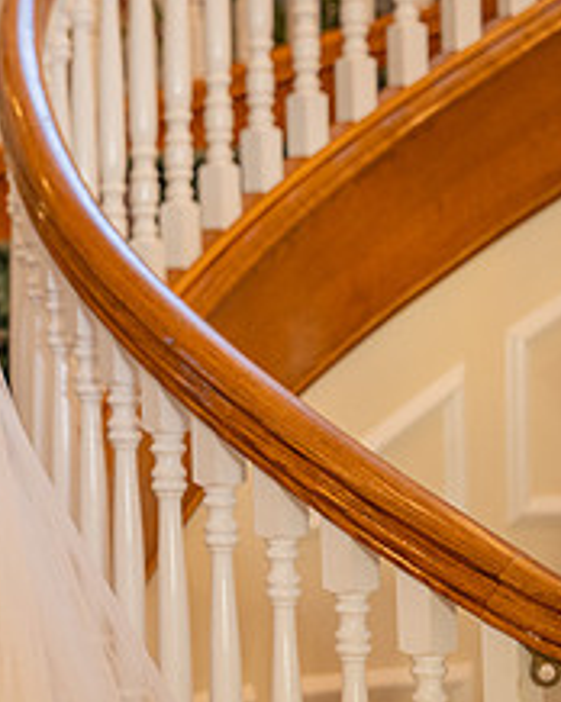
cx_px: -329
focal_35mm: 175
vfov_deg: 11.0
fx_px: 3637
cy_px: 198
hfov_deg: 8.6
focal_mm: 70
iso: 1000
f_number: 2.8
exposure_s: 1/160
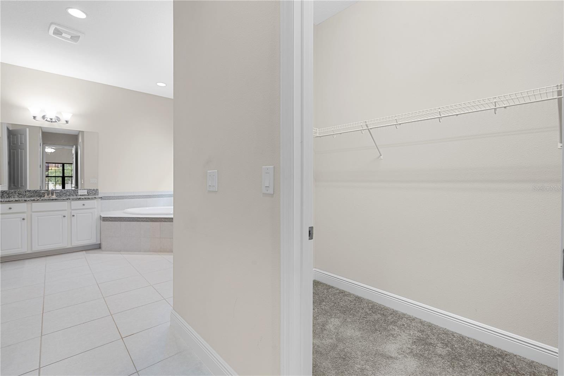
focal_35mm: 16
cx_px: 282
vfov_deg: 73.7
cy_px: 188
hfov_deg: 96.7
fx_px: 251
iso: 200
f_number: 8
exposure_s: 1/6
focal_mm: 16
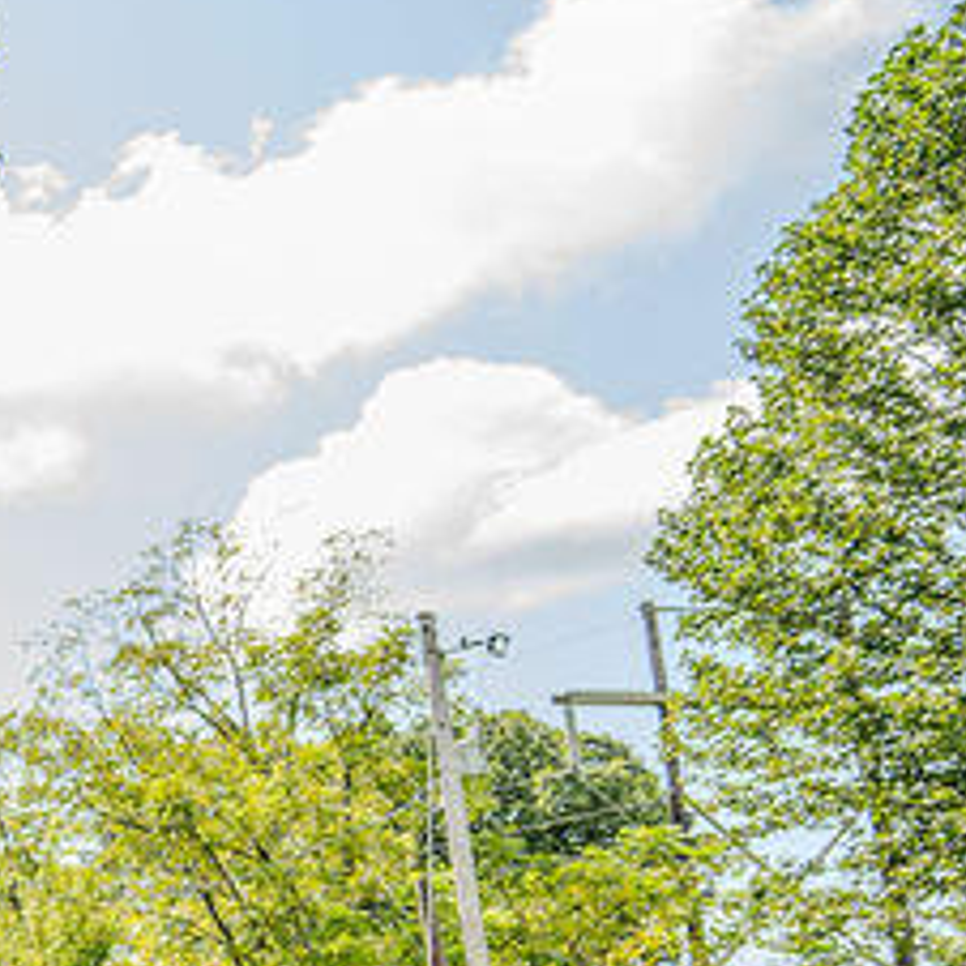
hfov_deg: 17.4
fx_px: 1705
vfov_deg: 29.9
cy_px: 917
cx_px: -1120
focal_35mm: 54
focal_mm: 14
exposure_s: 1/3200
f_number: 4
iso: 1000
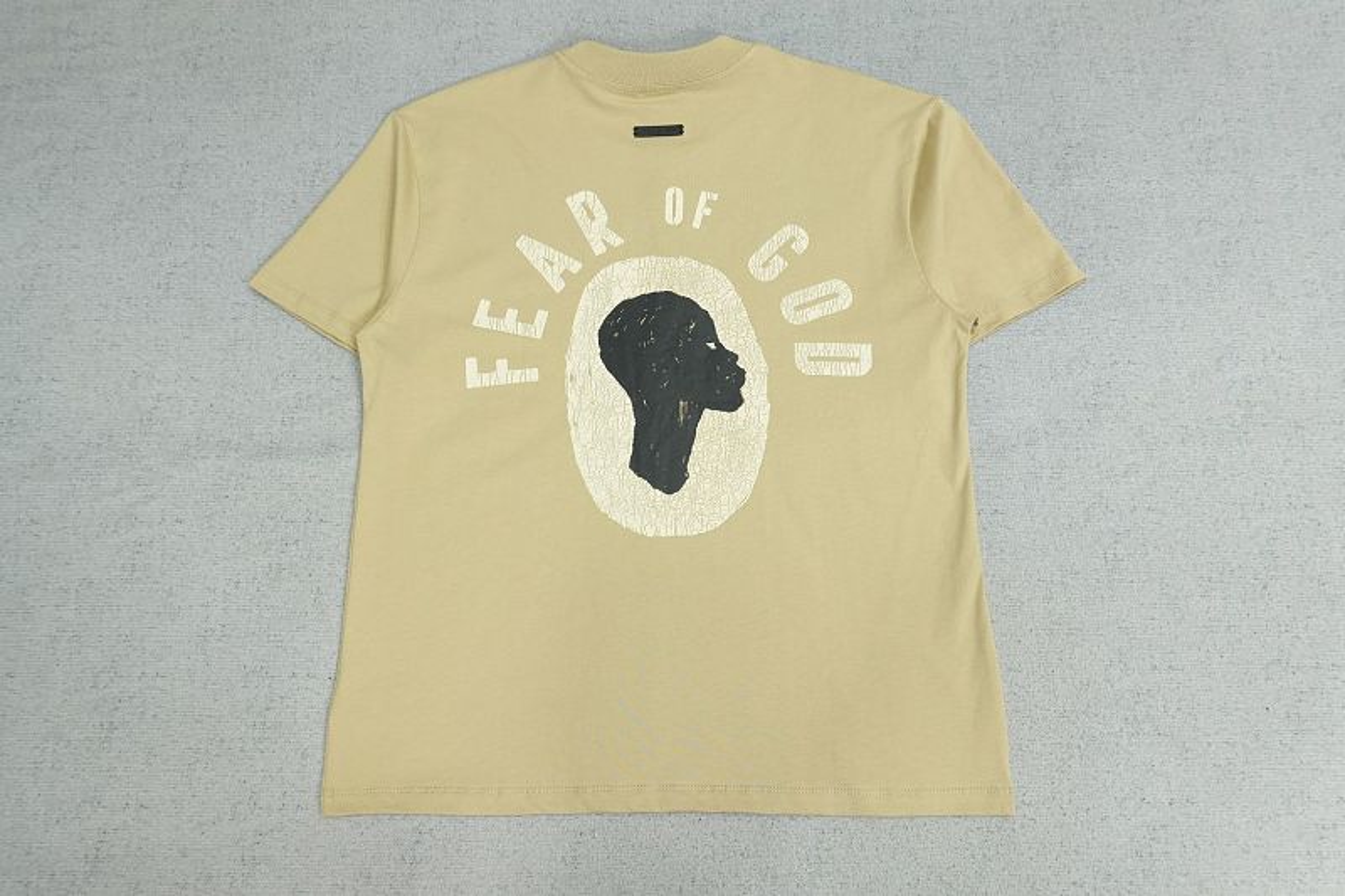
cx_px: 672
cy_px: 448
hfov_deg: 73.8
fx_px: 896
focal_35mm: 24
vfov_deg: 53.1
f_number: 8
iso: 1000
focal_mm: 16
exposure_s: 1/160
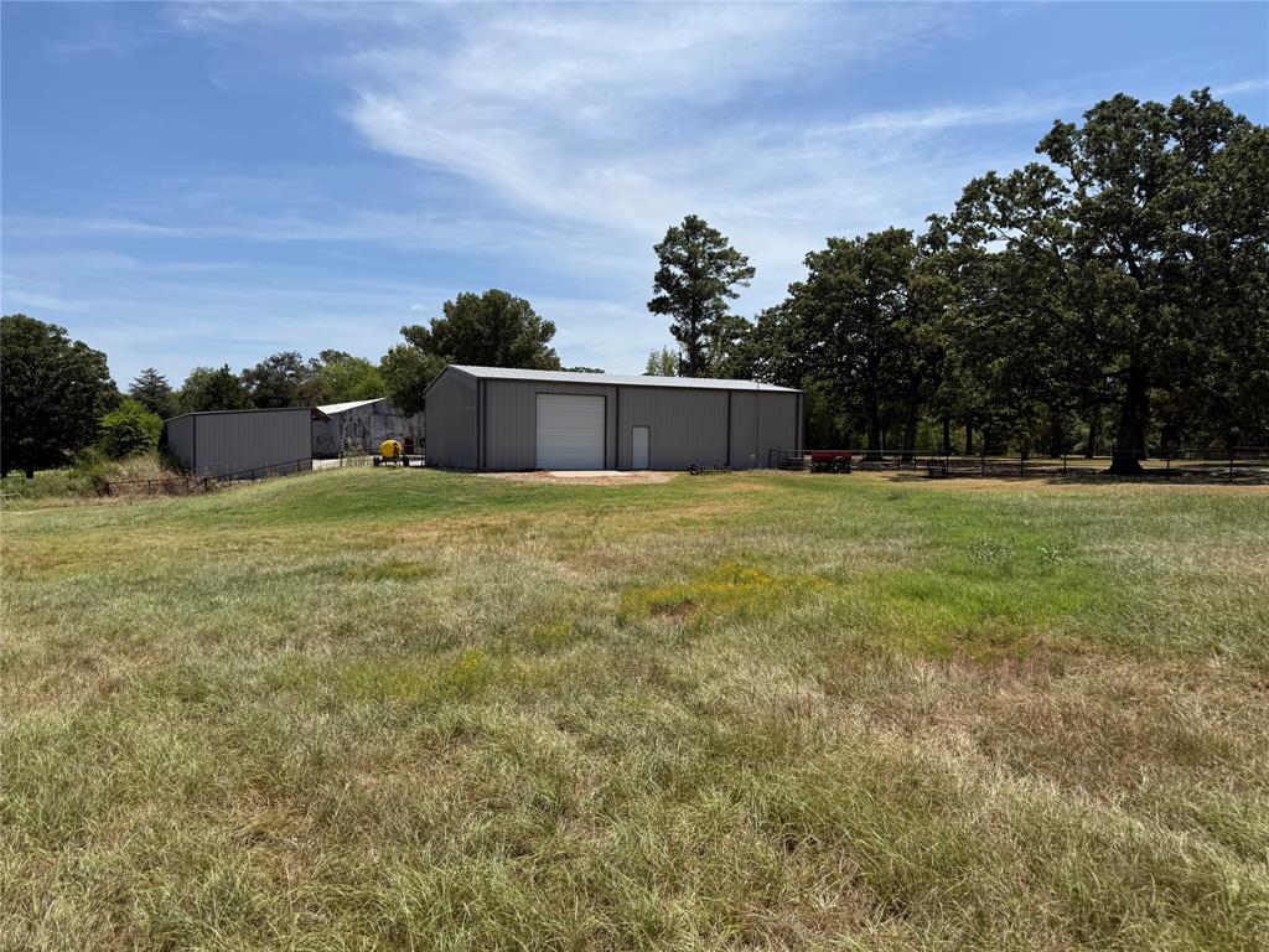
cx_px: 634
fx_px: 880
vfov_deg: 56.8
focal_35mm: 24
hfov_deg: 71.6
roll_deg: -1.2
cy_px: 476
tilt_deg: -2.7
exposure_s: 1/6711
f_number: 1.78
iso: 80
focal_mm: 6.76
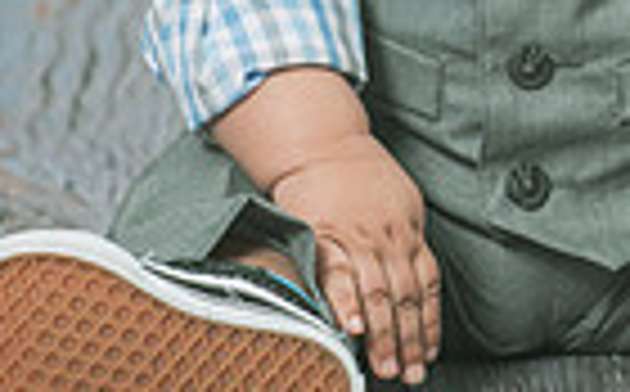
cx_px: 766
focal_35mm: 726
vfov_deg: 1.8
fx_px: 12445
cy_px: -331
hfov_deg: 2.9
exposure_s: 1/125
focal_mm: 155
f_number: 5.6
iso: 200
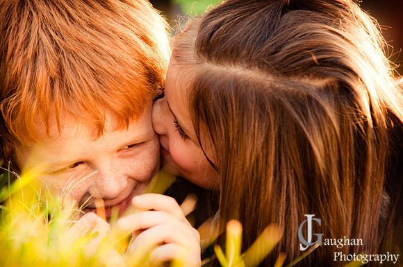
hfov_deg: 6.9
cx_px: 202
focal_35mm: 300
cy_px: 134
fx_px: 3354
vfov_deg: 4.6
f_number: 4.5
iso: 200
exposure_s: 1/80
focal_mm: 200
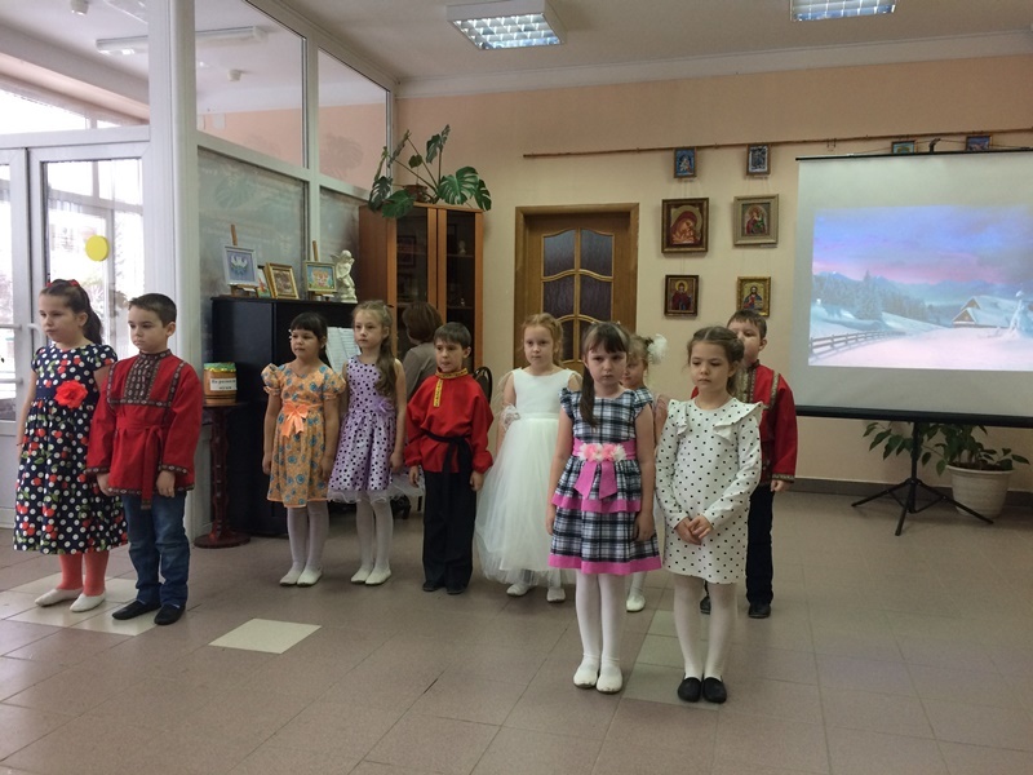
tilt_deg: -7.2
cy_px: 388
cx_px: 516
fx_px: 865
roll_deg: +0.7
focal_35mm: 29
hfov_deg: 61.7
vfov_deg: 48.2
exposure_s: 1/33
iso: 64
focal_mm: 4.15
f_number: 2.2
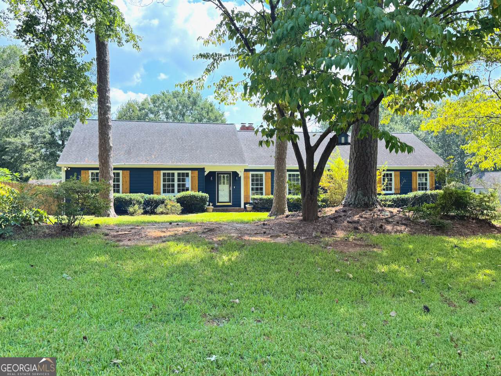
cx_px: 250
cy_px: 188
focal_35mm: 24
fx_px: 347
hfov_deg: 71.6
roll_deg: +0.4
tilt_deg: +1.5
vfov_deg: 56.8
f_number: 1.78
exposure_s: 1/1653
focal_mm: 6.76
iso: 100
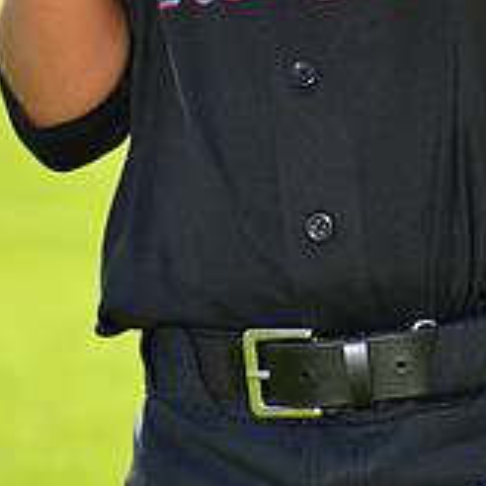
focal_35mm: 556
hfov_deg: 3.2
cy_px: -258
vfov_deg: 3.1
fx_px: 8832
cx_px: 375
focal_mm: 185
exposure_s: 1/250
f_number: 8
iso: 200
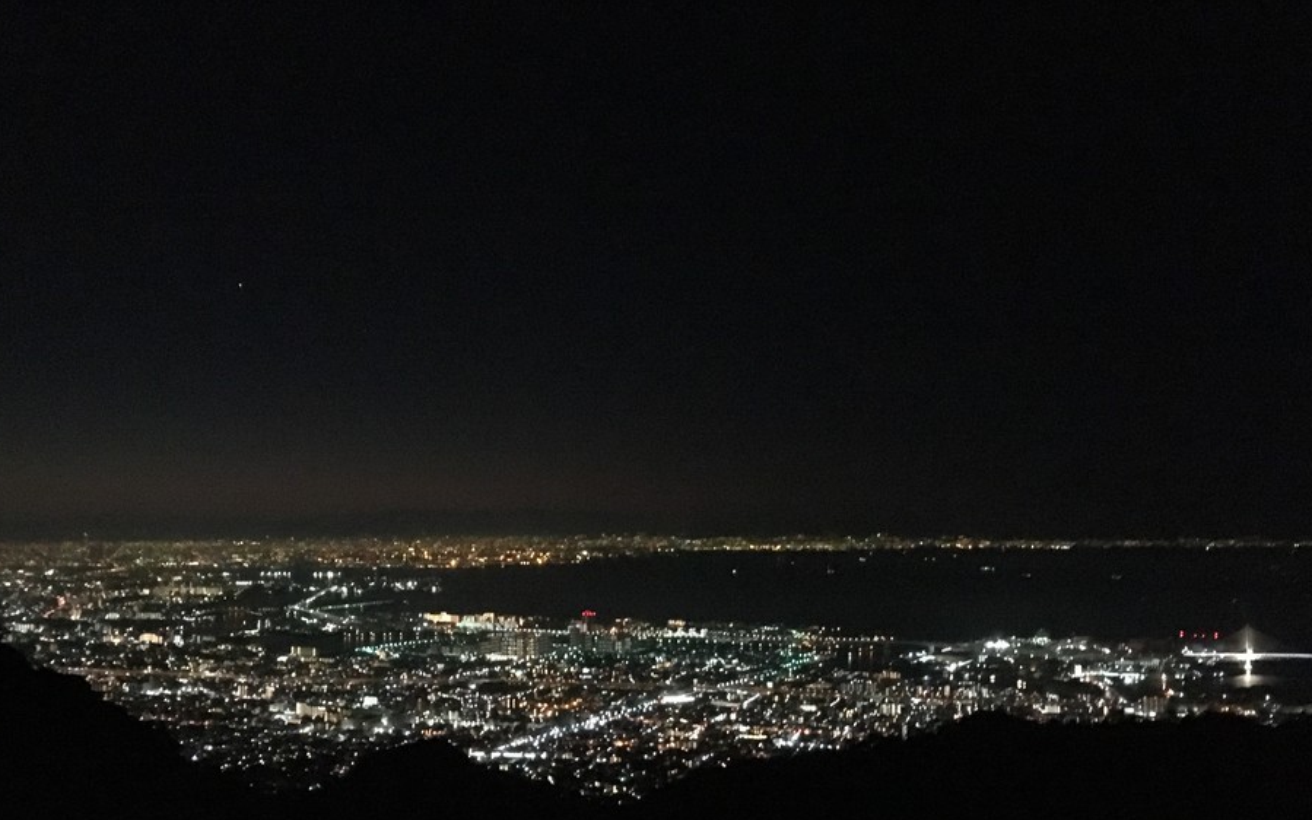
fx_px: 1252
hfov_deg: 55.3
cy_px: 511
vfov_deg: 36.1
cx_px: 610
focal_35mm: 35
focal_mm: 4.15
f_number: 2.2
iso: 2000
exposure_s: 1/15
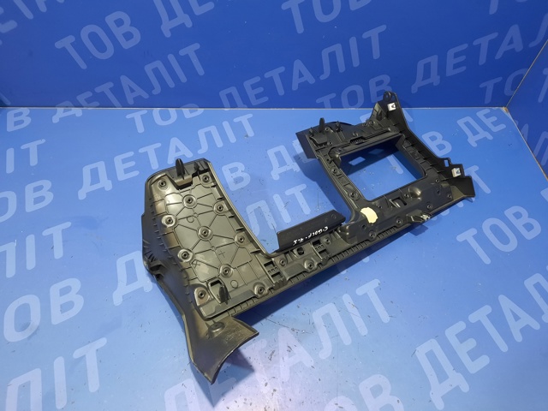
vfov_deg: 54.9
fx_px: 396
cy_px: 206
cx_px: 274
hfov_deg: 69.4
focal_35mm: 25
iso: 400
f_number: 2
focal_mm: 4.6
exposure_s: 1/33
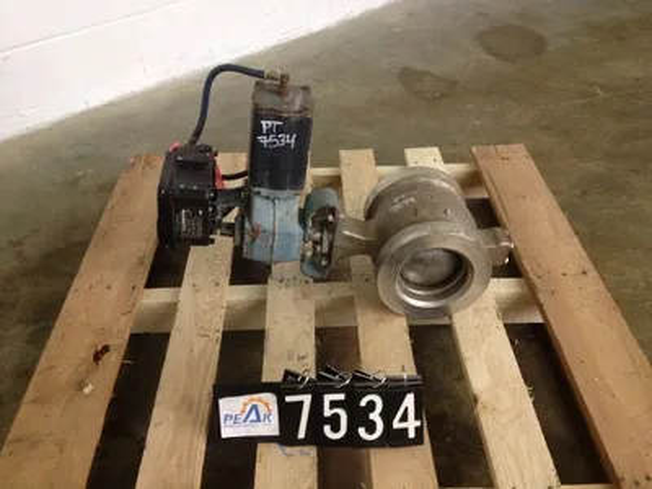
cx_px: 326
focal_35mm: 35
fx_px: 659
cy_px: 244
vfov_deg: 40.7
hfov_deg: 52.6
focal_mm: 4.28
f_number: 2.4
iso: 160
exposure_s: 1/20
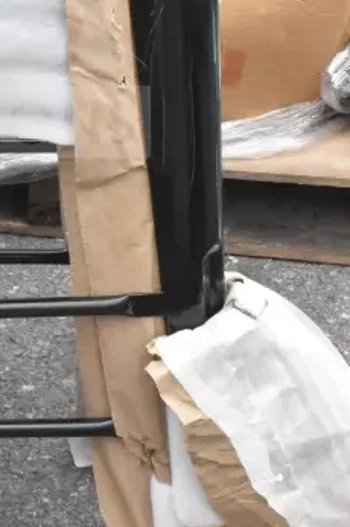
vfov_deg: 15.0
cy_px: 37
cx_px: -21
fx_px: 1973
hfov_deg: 10.0
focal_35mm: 135
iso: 6400
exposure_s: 1/1000
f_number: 16
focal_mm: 34
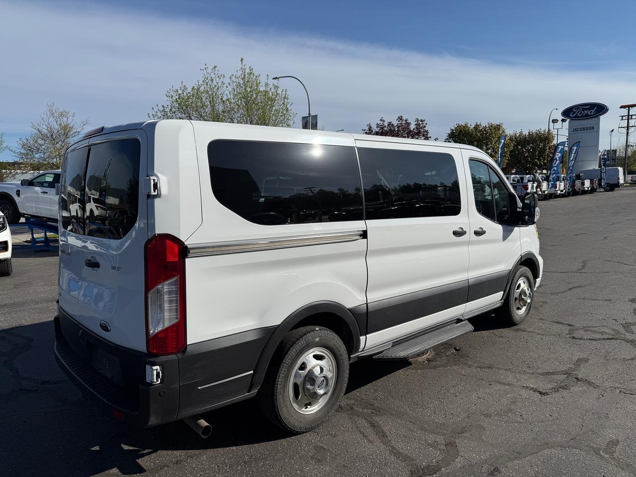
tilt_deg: -4.7
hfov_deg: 71.6
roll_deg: -0.9
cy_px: 238
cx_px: 318
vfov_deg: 56.8
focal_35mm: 24
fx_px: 441
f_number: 1.78
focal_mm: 6.76
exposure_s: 1/10309
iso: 80
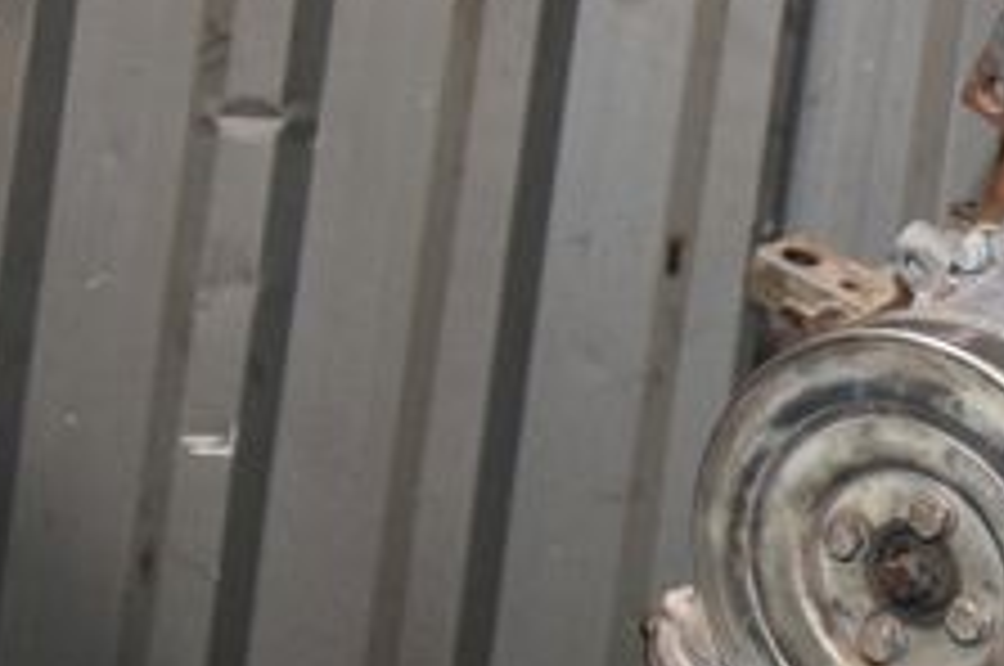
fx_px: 2518
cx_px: 1270
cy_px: 207
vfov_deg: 15.0
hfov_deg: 20.7
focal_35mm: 90
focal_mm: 21
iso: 1600
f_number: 5.6
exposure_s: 1/60
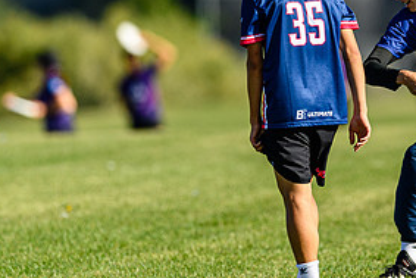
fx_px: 14312
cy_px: 38
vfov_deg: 1.1
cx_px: 435
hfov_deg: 1.7
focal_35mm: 1238
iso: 100
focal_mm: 400
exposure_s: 1/2000
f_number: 3.2
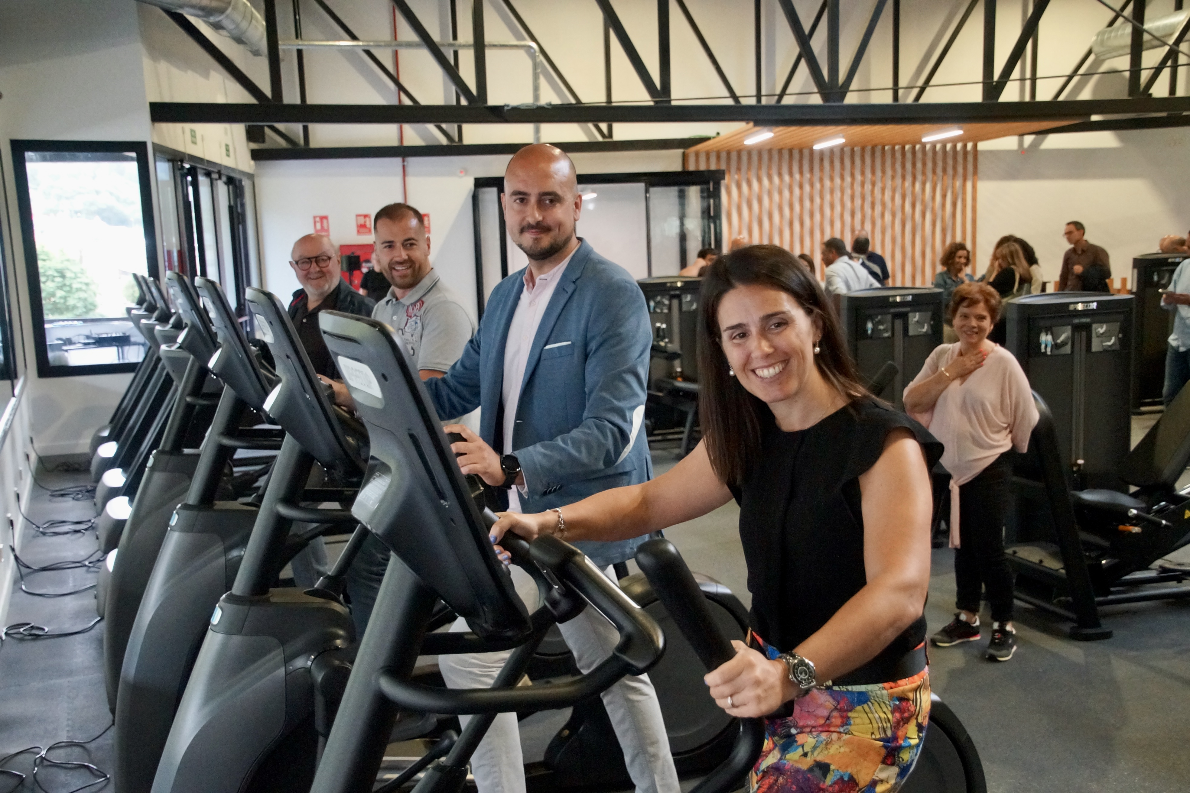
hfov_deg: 46.4
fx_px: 1388
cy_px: 396
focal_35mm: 42
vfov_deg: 31.9
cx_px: 595
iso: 3200
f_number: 4
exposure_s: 1/160
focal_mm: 28
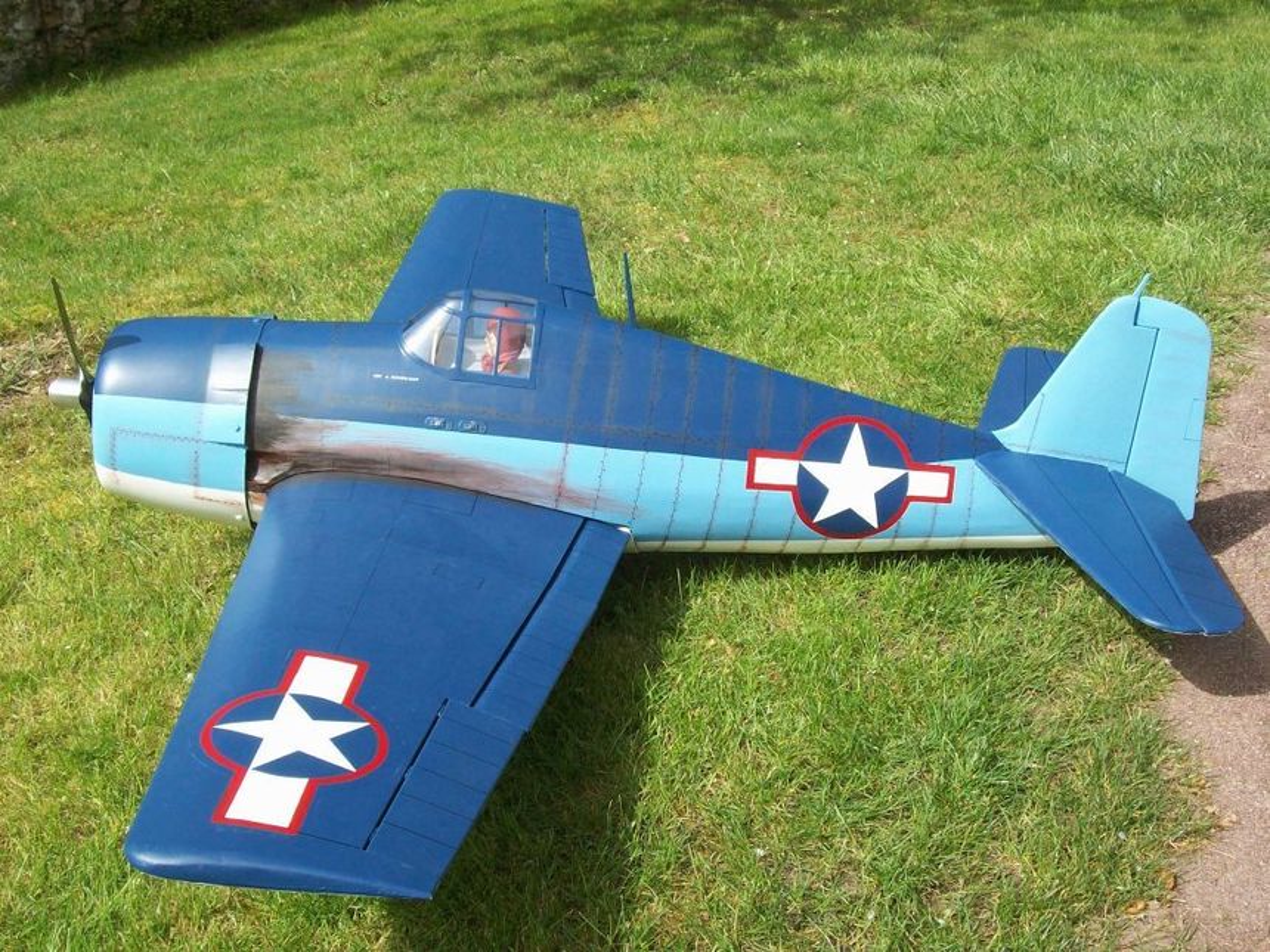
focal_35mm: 45
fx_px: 1651
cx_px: 635
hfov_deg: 42.1
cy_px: 476
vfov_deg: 32.2
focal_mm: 7.6
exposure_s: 1/262
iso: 80
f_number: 5.4
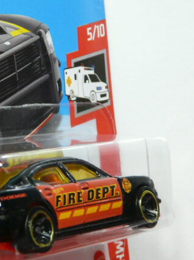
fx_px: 1107
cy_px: 137
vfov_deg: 13.3
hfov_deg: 10.0
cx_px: 23
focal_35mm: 148
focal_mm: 10.8
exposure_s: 1/50
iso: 200
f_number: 3.2
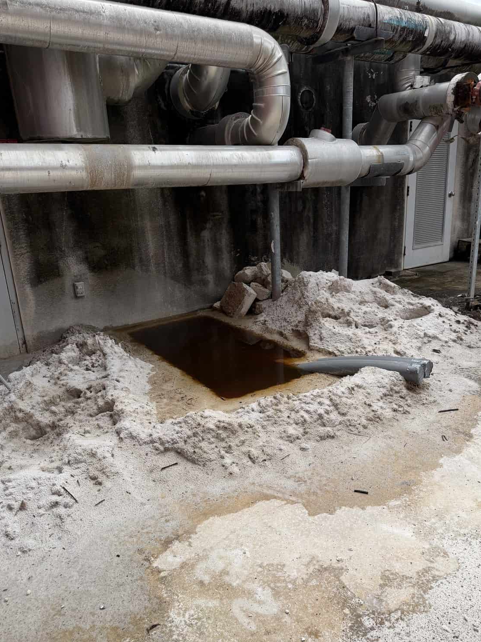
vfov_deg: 67.3
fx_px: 482
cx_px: 252
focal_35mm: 26
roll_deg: +2.8
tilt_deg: -18.1
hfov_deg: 53.0
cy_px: 333
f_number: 1.78
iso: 80
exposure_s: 1/4673
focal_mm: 6.76
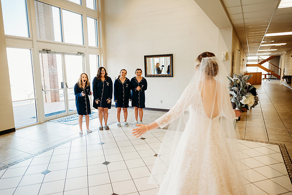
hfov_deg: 73.7
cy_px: 98
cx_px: 146
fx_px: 195
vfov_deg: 53.2
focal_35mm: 24
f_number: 1.8
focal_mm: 24
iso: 400
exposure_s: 1/160
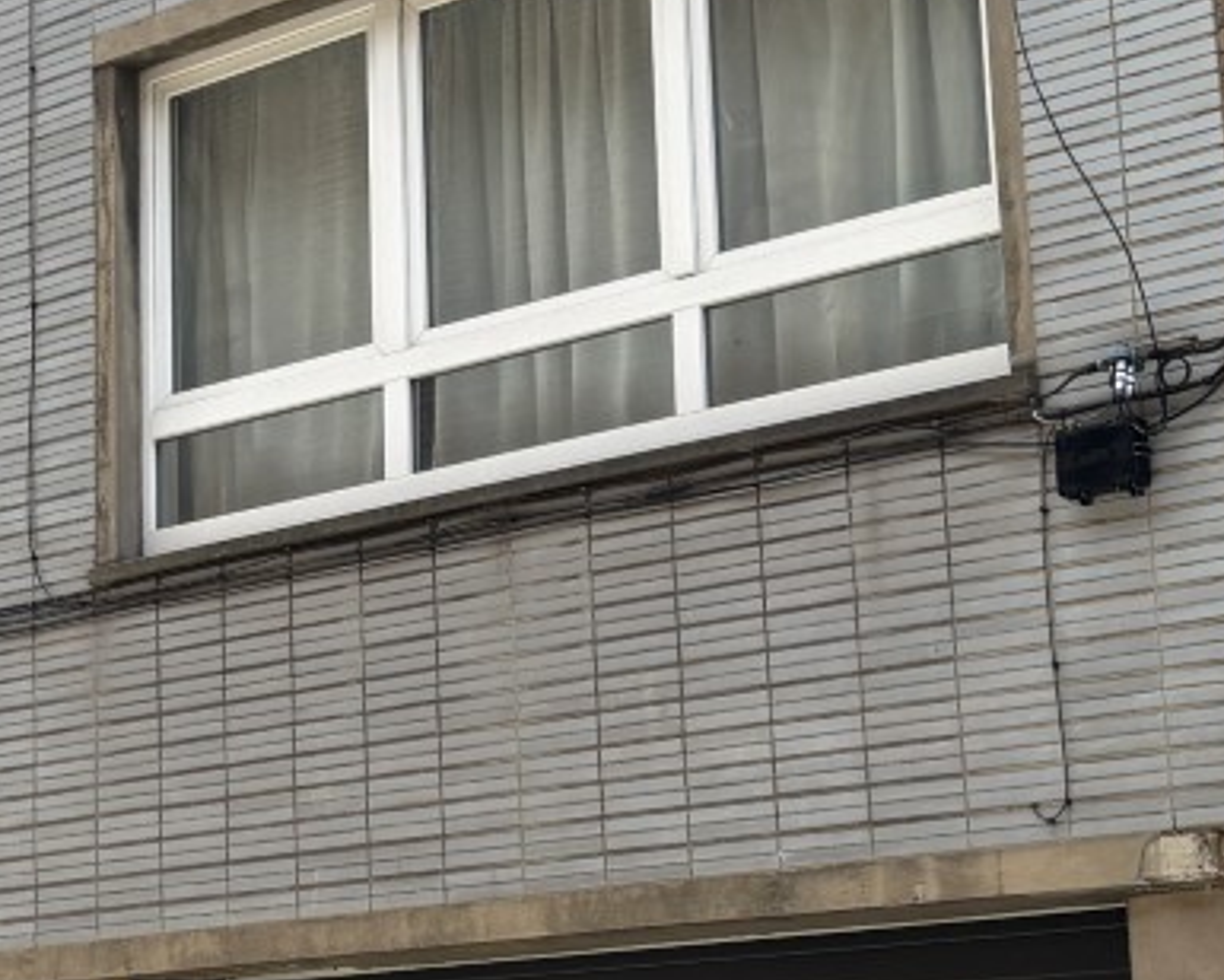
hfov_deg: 19.6
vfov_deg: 16.2
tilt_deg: +12.8
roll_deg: +0.2
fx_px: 3441
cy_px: 500
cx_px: -13
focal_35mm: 95
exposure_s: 1/1248
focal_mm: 5.96
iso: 50
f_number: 1.6
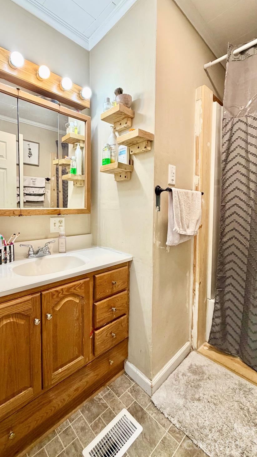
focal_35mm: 16
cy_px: 219
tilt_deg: -2.6
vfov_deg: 99.3
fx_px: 194
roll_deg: +0.7
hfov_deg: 66.8
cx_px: 110
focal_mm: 2.22
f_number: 2.2
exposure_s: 1/120
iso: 250
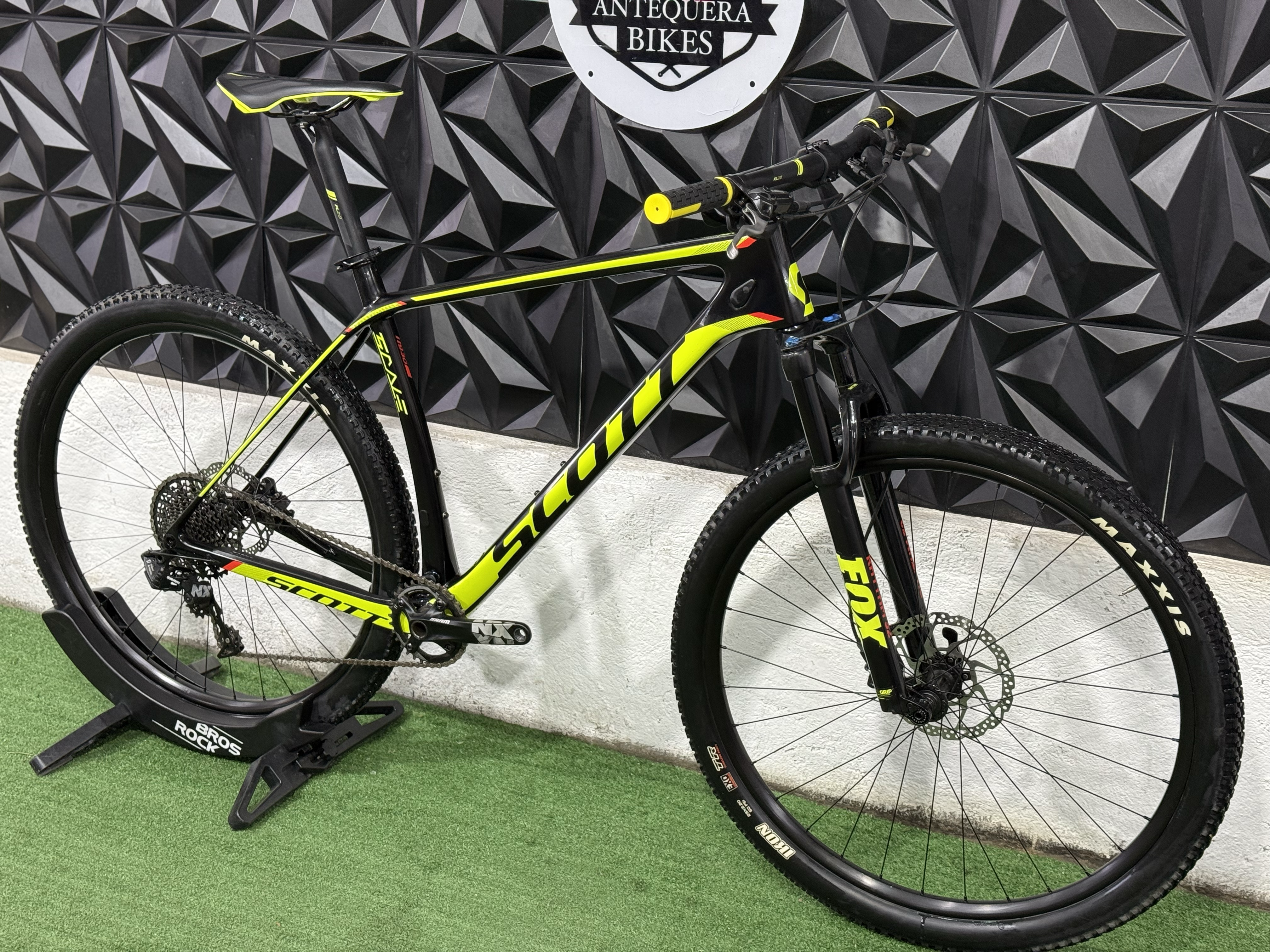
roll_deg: -2.2
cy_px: 476
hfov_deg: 39.7
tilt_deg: -18.3
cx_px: 635
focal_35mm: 48
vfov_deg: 30.3
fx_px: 1761
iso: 160
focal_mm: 6.76
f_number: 1.78
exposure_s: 1/60
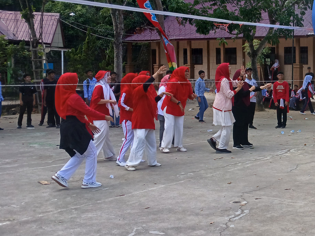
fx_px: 528
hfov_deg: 30.1
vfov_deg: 25.2
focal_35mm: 58
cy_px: 89
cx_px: 340
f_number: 1.8
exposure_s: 1/230
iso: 20
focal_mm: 3.98
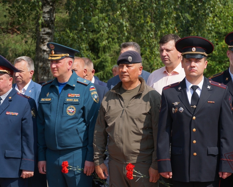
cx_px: 116
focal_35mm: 119
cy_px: 94
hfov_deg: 16.2
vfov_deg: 13.0
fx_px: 821
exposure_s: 1/400
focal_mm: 70
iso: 100
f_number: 5.6
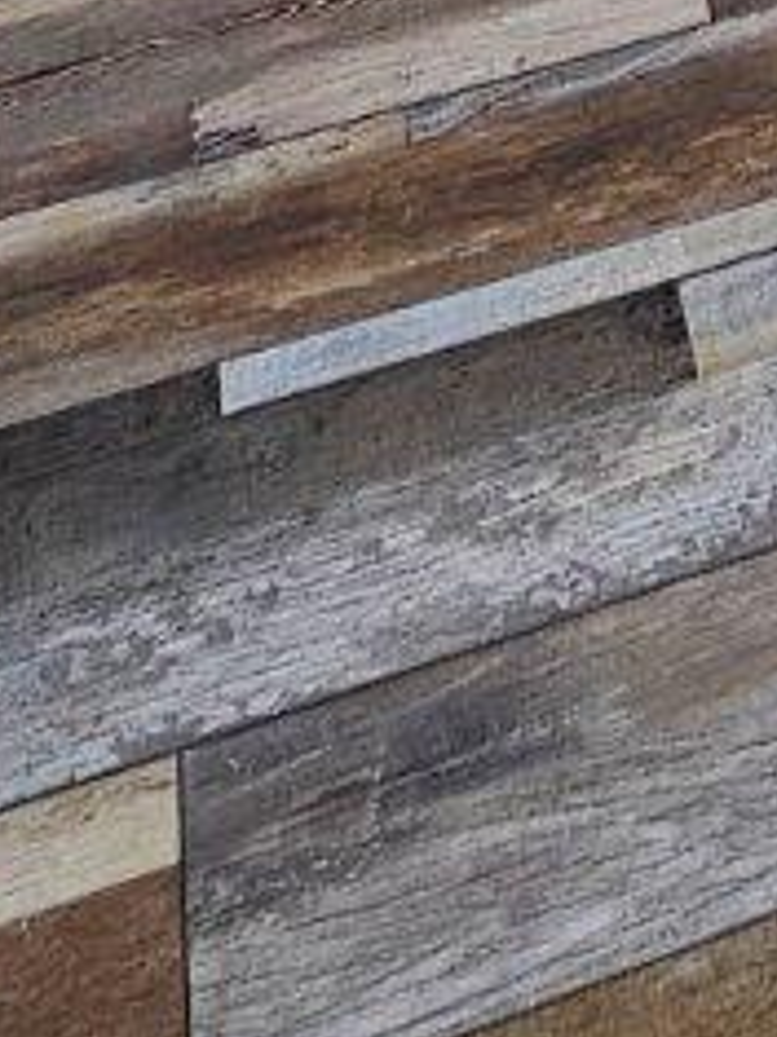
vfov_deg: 13.8
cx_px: 1285
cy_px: -1606
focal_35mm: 85
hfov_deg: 15.5
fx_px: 2546
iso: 100
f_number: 2.2
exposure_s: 1/60
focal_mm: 2.2
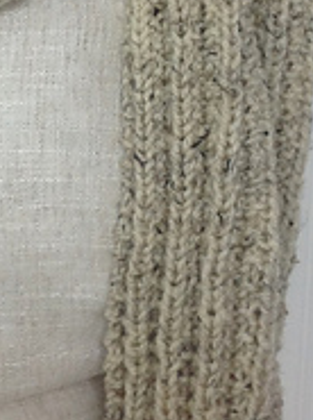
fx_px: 1464
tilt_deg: -17.0
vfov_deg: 16.1
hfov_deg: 12.1
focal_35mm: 121
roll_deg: +0.4
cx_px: 11
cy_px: 59
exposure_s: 1/17
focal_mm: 4.28
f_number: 2.4
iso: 50
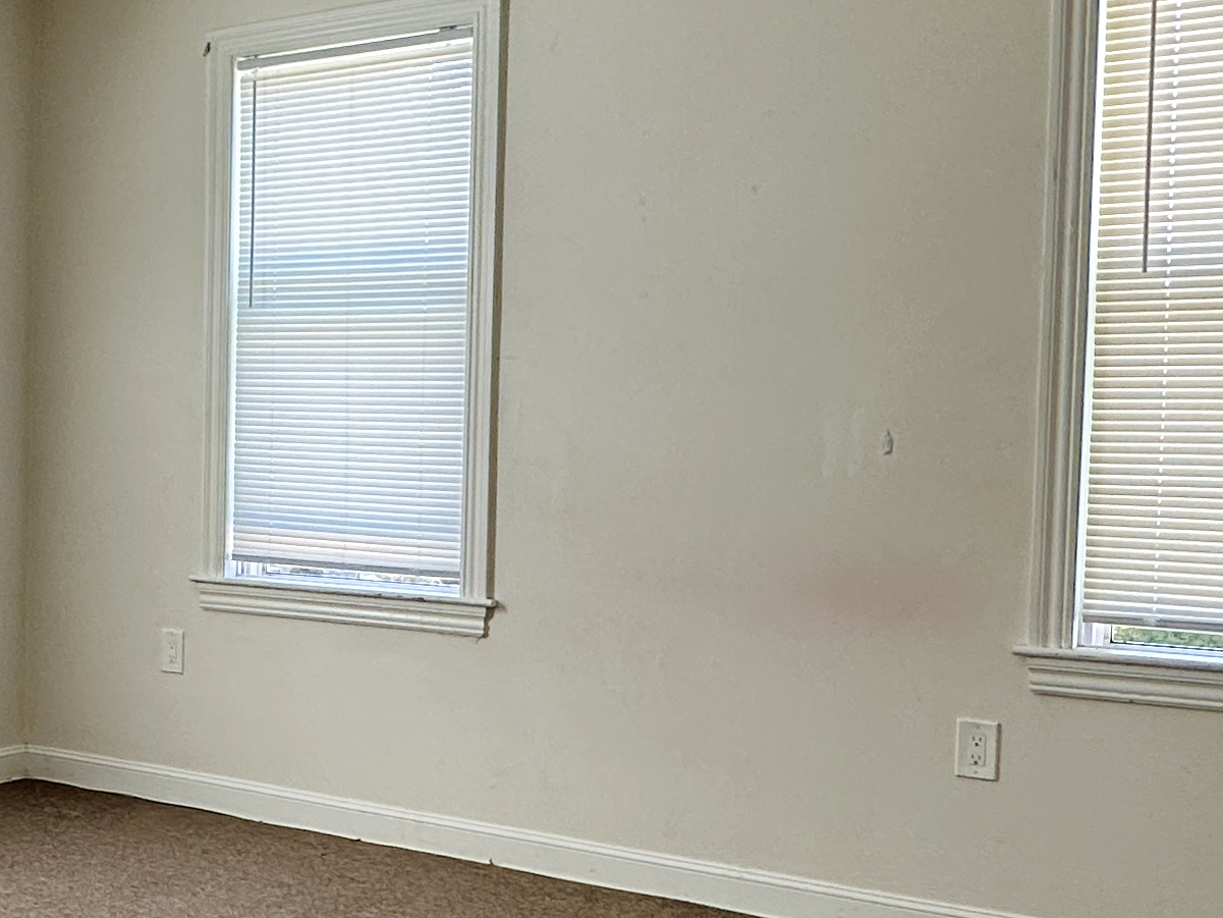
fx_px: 1661
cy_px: 496
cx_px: 159
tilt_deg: -2.1
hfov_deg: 38.1
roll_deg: -1.0
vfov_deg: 30.9
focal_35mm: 47
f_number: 2.2
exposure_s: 1/120
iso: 64
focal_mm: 2.22
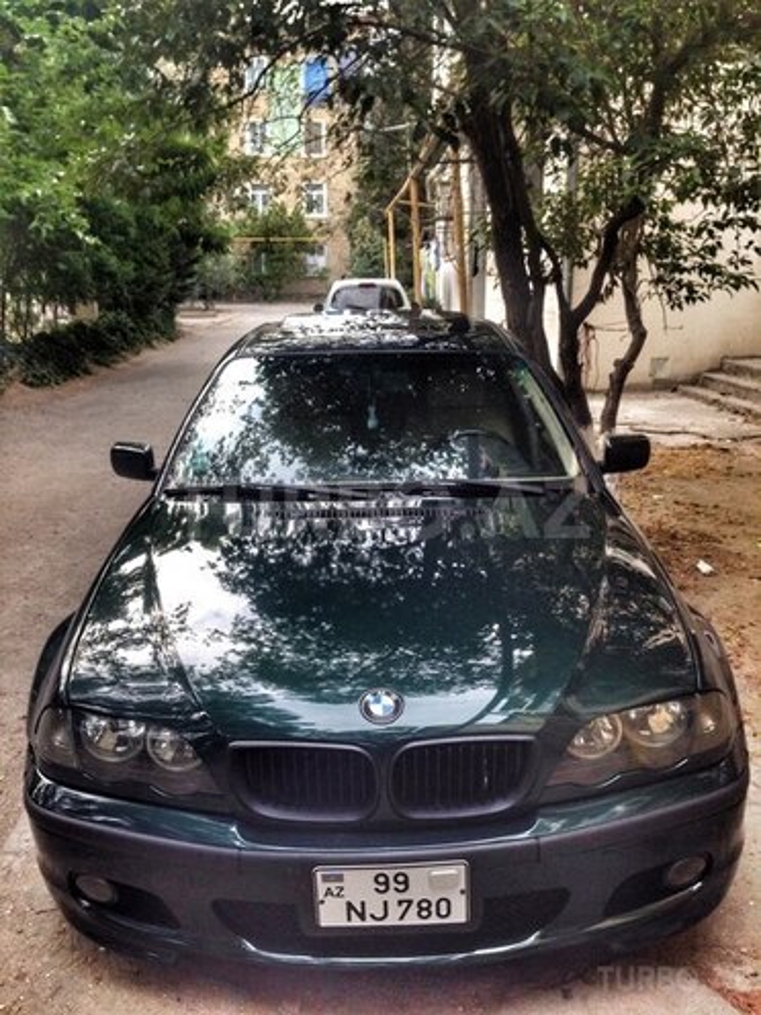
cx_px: 380
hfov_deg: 42.9
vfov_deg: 55.4
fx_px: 967
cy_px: 508
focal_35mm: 33
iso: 64
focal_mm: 4.12
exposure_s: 1/60
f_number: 2.4
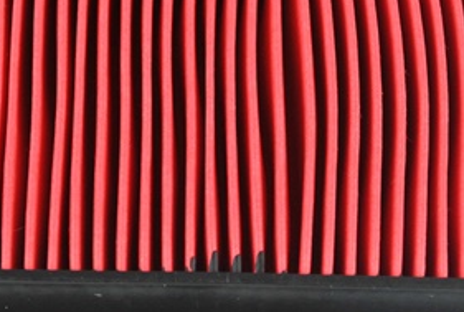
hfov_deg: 14.6
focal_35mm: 140
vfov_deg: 9.9
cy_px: 137
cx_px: 204
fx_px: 1809
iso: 200
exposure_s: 1/15
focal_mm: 44
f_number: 5.6
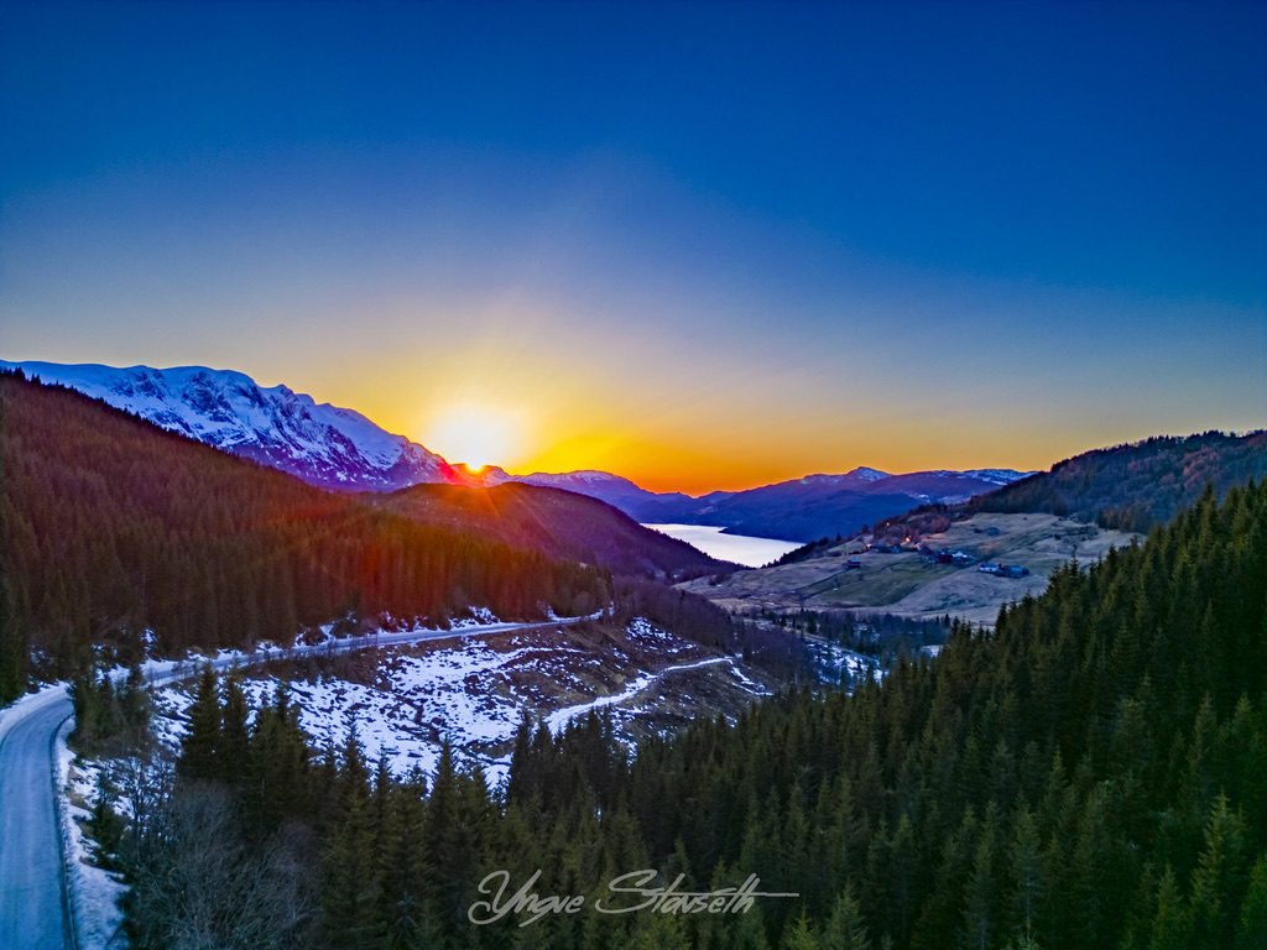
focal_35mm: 24
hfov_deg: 71.6
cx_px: 634
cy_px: 475
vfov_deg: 56.8
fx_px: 878
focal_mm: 6.72
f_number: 1.7
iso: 100
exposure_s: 1/120
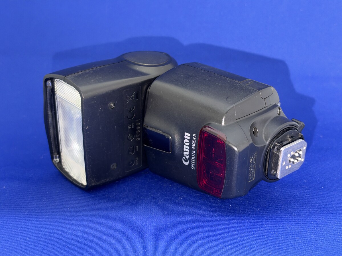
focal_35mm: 48
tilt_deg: -23.0
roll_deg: -0.1
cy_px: 128
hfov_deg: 39.7
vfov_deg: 30.3
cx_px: 171
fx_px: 474
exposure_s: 1/13
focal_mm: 6.93
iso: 80
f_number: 1.8
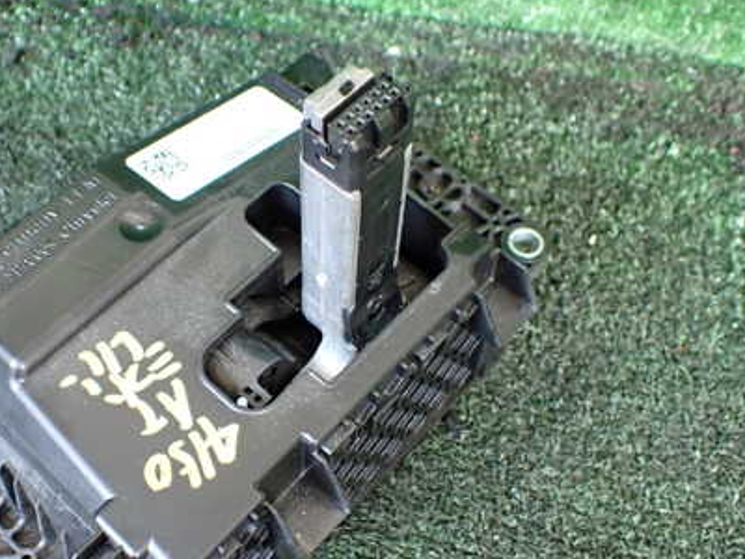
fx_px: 968
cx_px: 255
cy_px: 337
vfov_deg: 32.1
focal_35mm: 45
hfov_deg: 41.6
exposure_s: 1/125
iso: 640
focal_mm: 5.4
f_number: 2.3
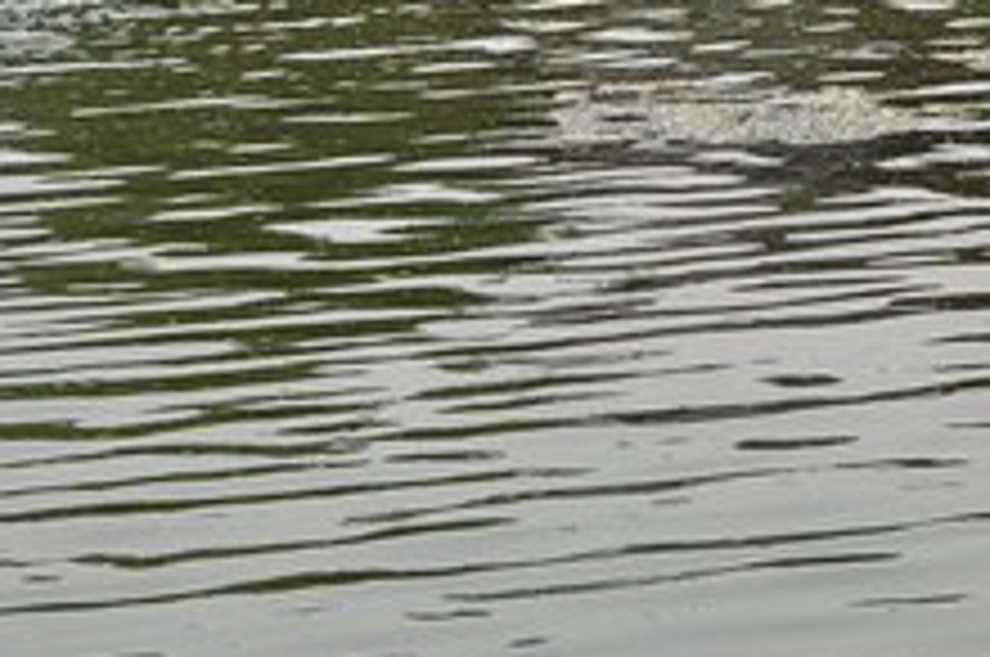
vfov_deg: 5.8
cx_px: 1238
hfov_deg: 8.8
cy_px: -522
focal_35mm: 232
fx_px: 6371
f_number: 13
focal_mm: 34
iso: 200
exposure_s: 1/160
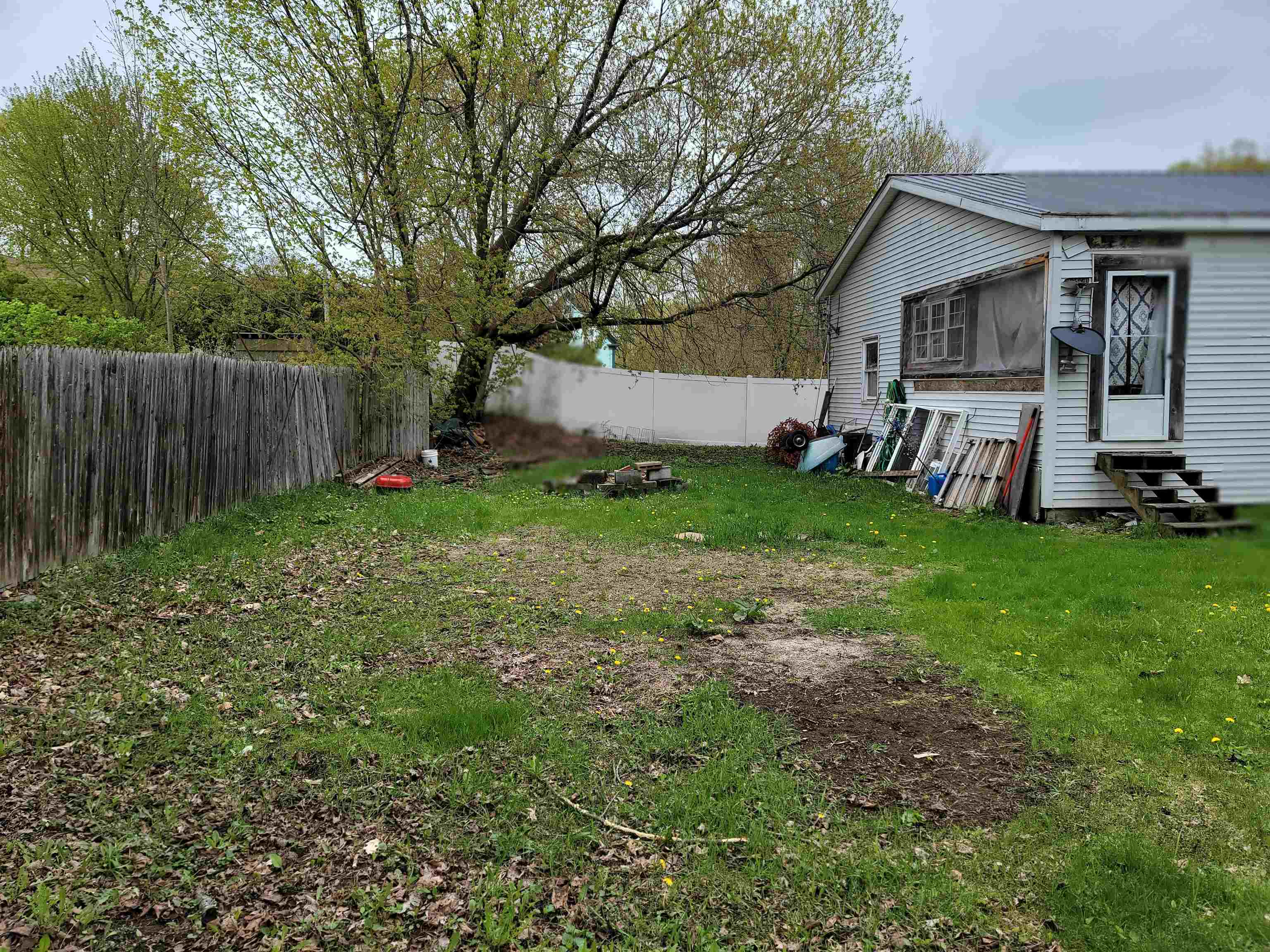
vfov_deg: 54.9
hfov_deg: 69.4
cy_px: 476
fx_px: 917
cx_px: 635
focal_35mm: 25
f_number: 1.8
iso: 20
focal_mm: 7
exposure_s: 1/538
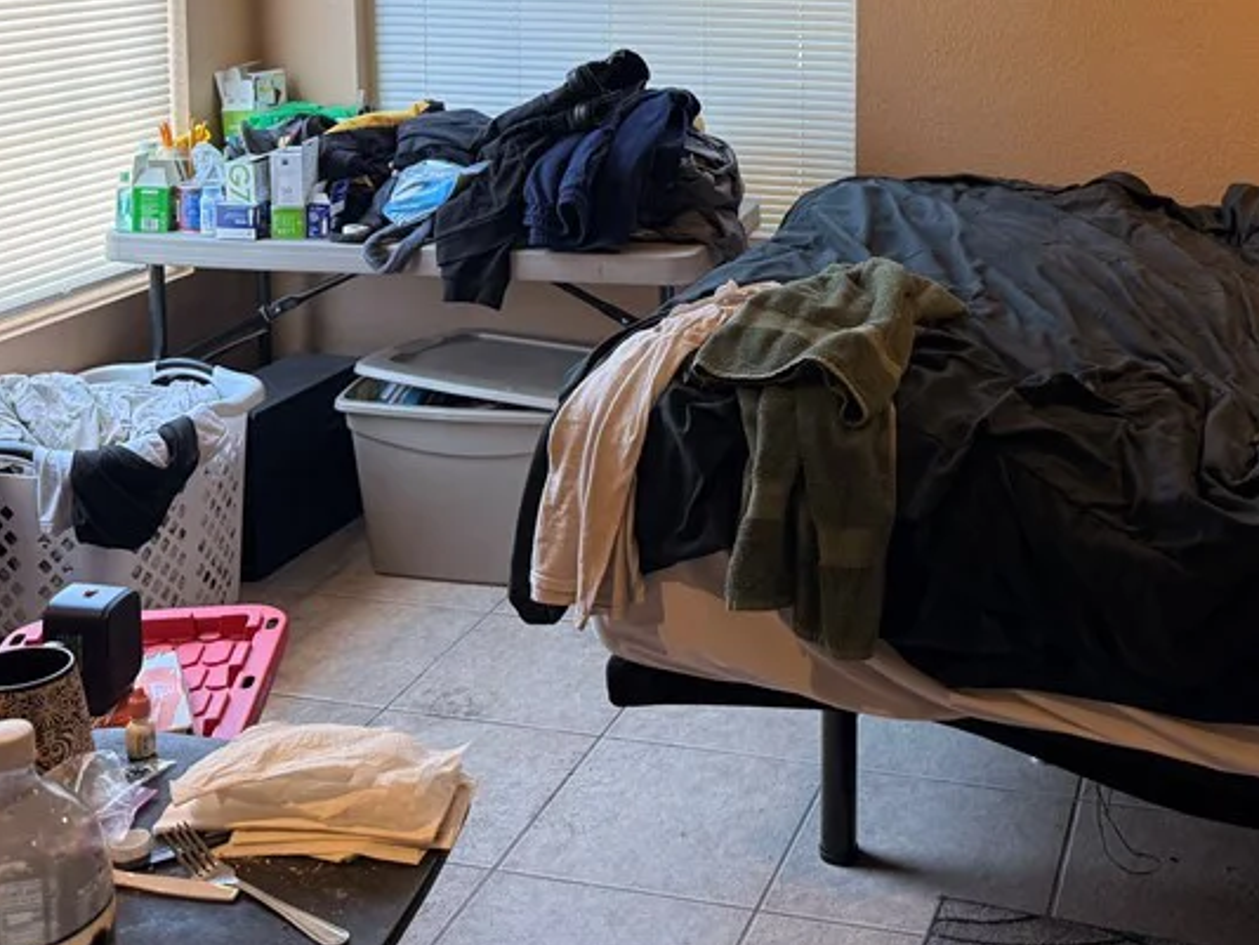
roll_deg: -0.2
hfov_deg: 40.5
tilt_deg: -5.8
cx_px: 884
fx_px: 1674
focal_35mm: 46
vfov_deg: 30.0
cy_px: 73
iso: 160
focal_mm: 6.76
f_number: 1.78
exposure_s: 1/60
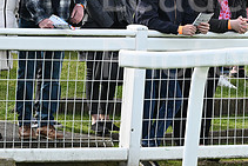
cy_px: 3
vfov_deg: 2.5
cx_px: 255
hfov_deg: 3.7
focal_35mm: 550
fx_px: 3791
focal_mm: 200
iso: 800
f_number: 6.3
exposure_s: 1/1250
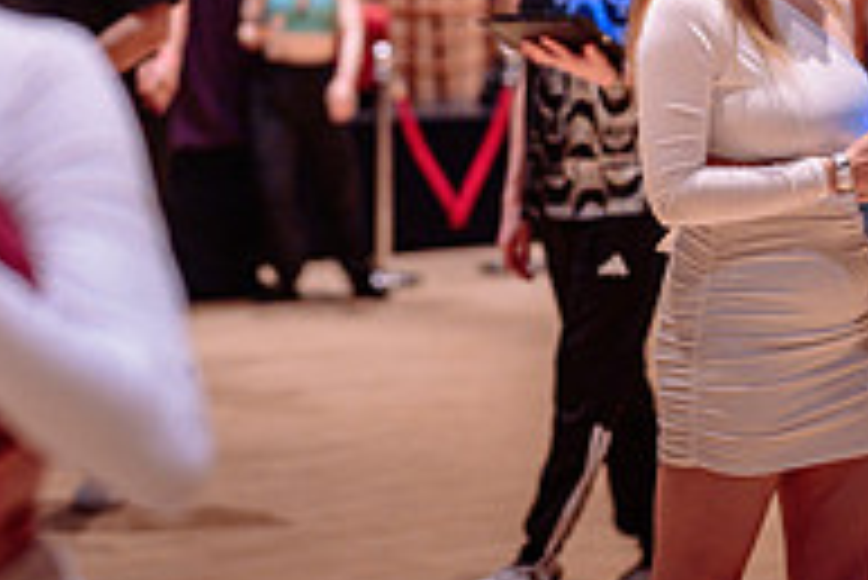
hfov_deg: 12.3
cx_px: 431
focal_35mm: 167
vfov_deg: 8.2
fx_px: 4029
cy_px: 52
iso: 1600
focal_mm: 50
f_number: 1.4
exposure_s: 1/200
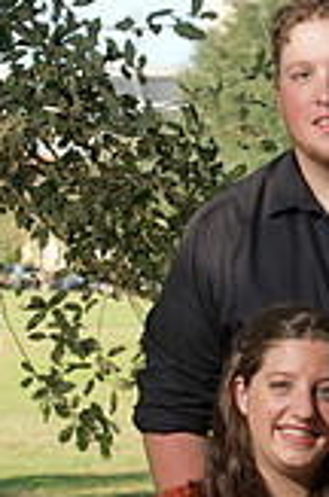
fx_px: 2657
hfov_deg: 7.0
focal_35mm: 193
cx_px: 376
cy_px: 262
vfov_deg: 10.7
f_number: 5.6
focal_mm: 70
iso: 320
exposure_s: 1/200
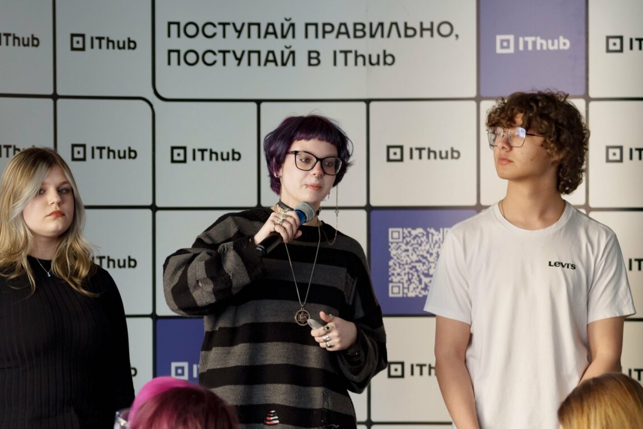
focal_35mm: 177
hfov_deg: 11.5
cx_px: 12
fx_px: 3161
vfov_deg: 7.8
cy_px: 289
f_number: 2.8
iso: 800
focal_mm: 79
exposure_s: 1/100
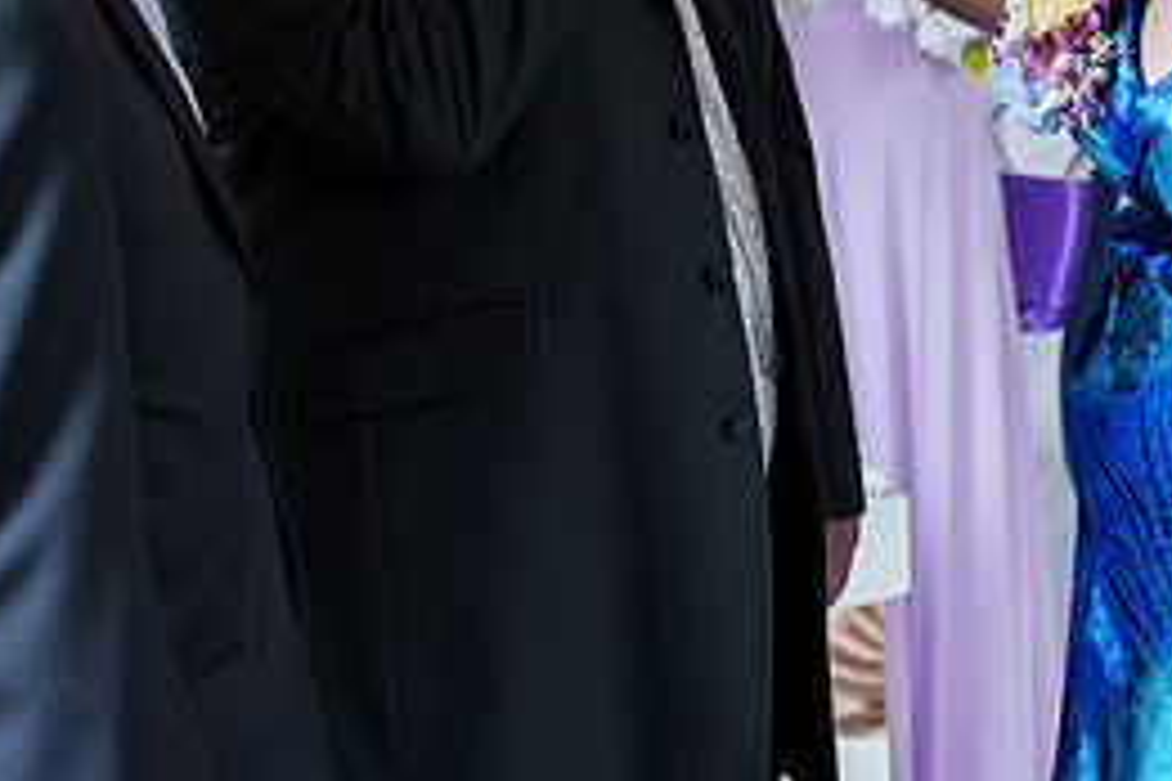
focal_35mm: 118
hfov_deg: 17.0
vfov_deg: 11.5
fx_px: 3841
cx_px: 1181
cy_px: -70
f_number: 4
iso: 1600
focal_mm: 53
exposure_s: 1/400
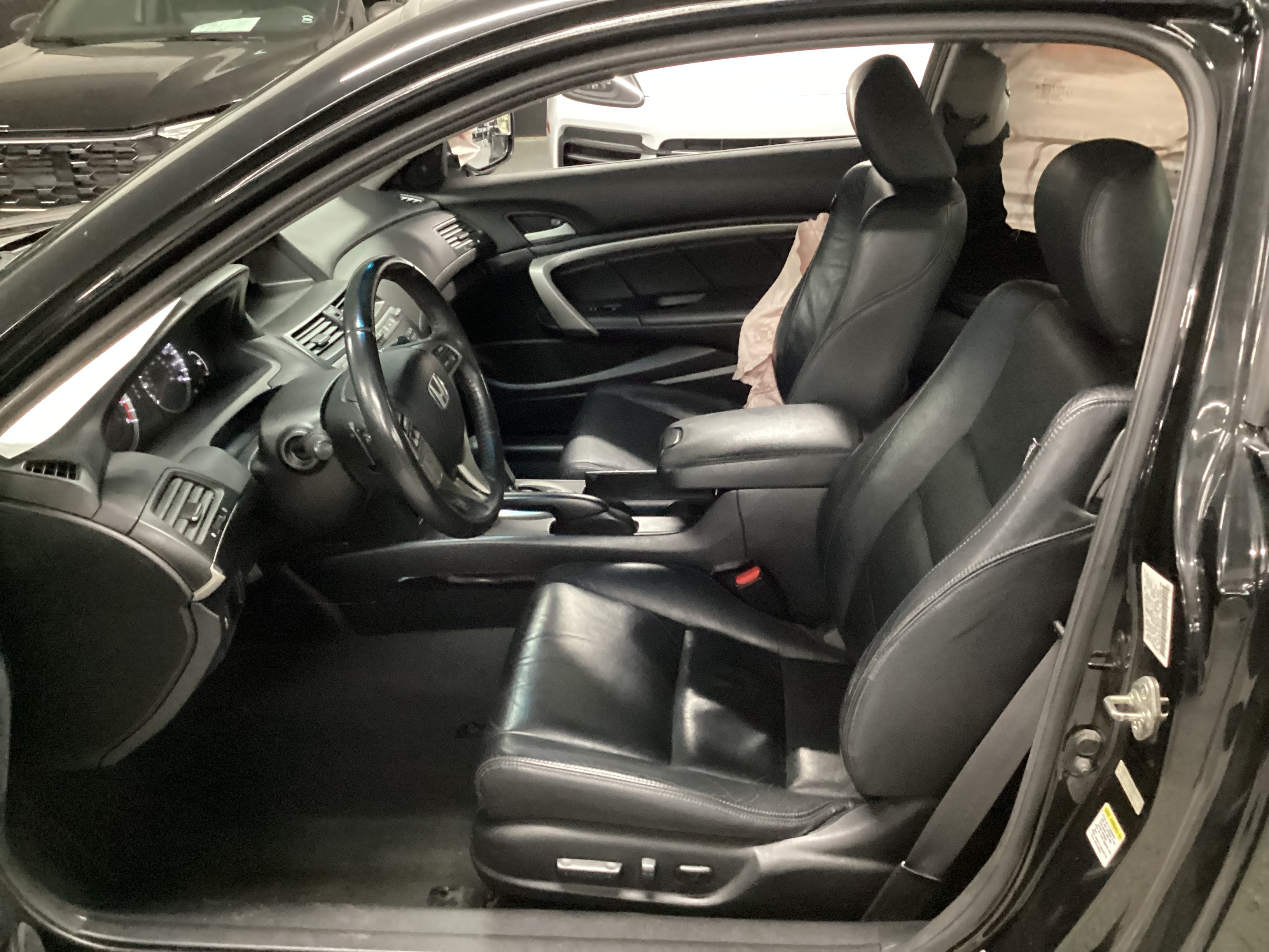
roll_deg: +1.8
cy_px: 476
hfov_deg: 58.4
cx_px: 634
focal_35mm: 31
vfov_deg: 45.4
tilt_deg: -27.1
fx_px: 1136
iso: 640
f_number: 2.4
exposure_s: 1/20
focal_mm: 3.3
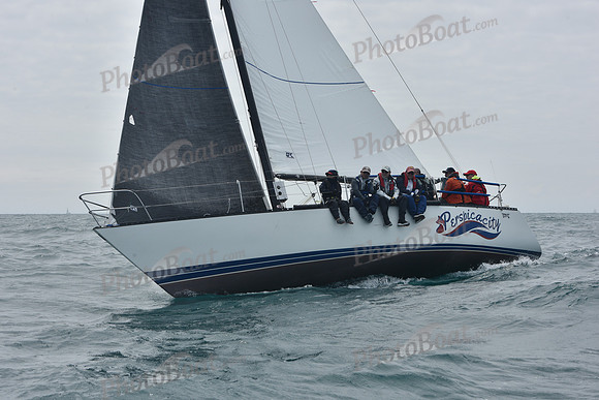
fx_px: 1165
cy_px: 200
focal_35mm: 70
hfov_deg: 28.8
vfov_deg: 19.5
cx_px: 300
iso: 250
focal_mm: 70
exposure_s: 1/800
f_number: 11
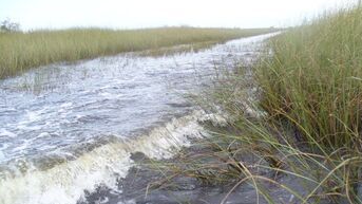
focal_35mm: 47
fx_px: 451
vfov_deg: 25.4
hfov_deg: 43.6
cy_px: 116
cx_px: 210
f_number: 2.8
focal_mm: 6.1
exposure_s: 1/320
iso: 80
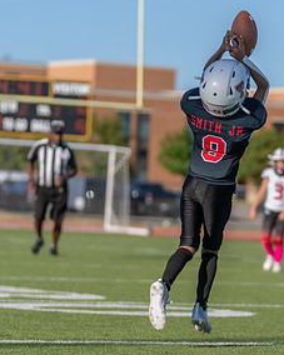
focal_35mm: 230
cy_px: 224
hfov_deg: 6.7
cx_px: 204
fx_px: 2418
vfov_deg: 8.4
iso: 100
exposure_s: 1/2000
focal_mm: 120
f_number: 2.8
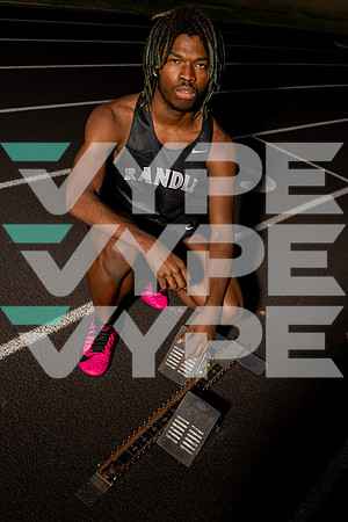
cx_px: 174
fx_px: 493
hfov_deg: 38.9
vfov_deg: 55.8
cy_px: 261
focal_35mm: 34
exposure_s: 1/200
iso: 400
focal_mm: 34
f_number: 5.6
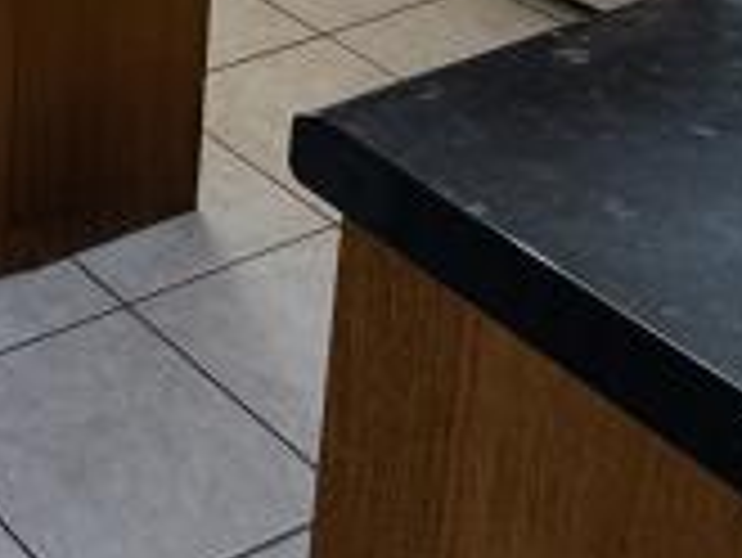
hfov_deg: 19.0
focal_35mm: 87
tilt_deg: -12.6
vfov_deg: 14.5
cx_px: -454
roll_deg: +1.6
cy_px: -508
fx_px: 1866
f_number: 2.2
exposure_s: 1/99
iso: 80
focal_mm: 2.22
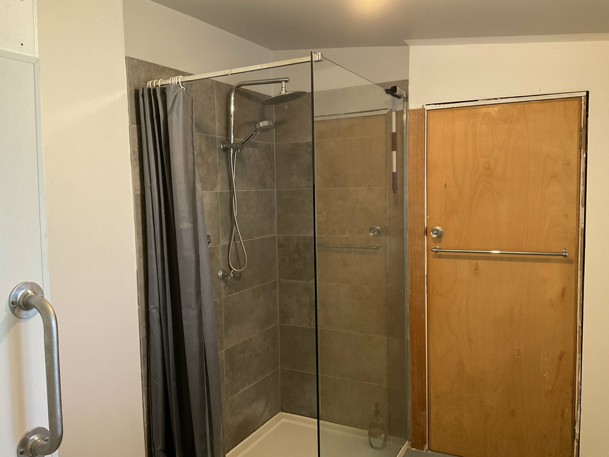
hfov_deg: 61.7
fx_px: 510
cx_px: 304
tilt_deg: -4.2
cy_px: 228
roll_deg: +0.8
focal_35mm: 29
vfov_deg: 48.2
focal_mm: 3
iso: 200
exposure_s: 1/50
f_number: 1.8
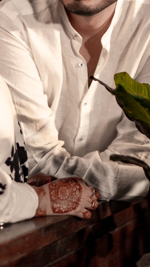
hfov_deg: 10.1
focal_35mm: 120
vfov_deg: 17.9
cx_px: 59
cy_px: 152
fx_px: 849
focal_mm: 35
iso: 640
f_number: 1.4
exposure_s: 1/200
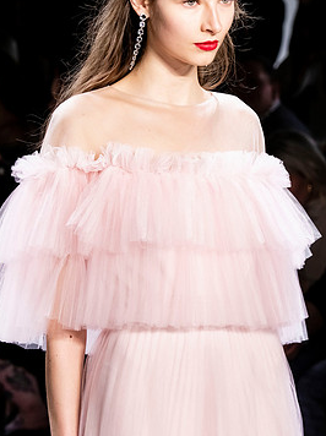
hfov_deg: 5.9
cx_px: 192
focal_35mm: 253
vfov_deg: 7.8
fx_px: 3185
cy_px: 174
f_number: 5.6
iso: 1600
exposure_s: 1/250
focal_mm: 100
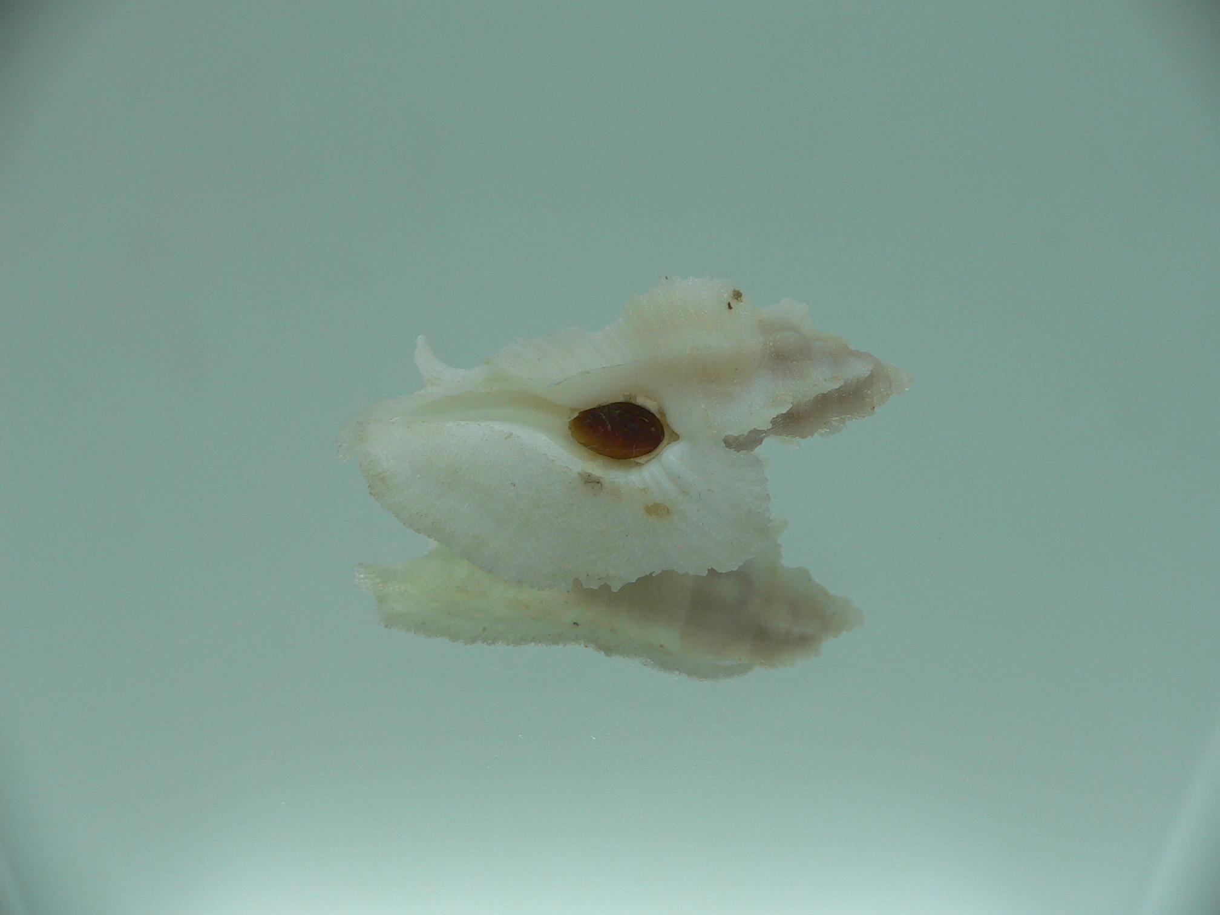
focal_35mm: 35
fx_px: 1234
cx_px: 610
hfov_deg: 52.6
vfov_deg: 40.7
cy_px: 458
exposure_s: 1/80
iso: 80
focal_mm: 4.6
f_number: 2.8
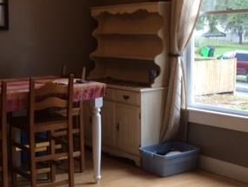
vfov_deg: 21.6
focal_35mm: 68
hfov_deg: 28.3
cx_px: 76
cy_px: 89
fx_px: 488
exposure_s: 1/40
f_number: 2.2
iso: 40
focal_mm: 4.12
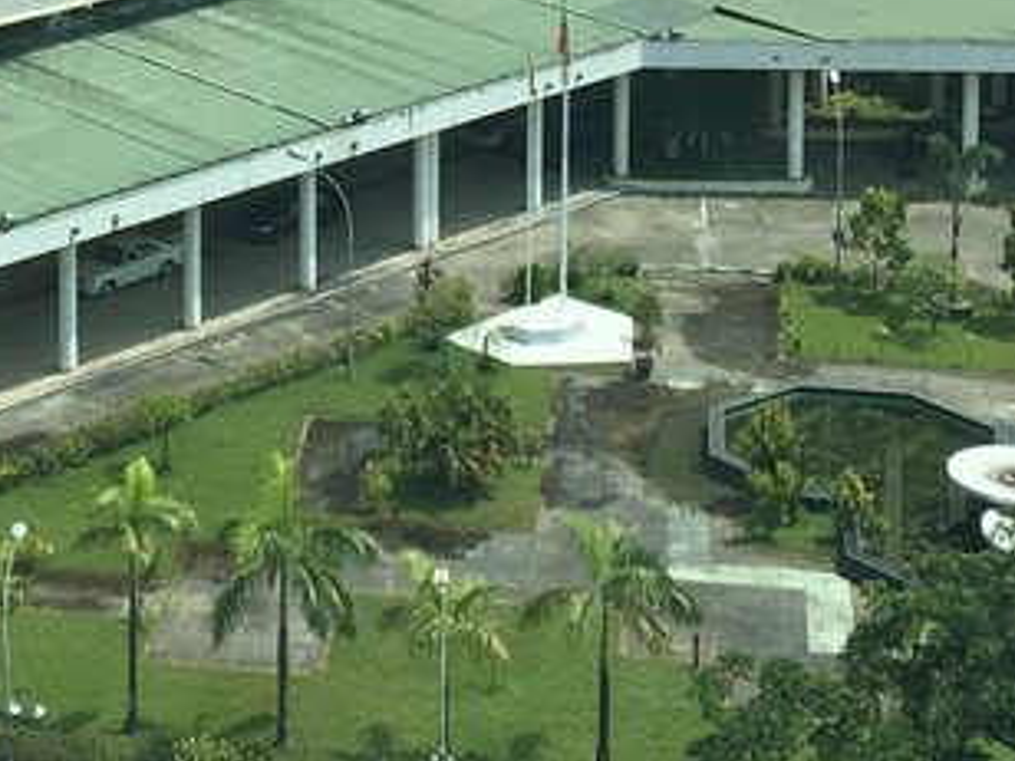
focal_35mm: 113
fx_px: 3313
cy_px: -362
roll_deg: -0.8
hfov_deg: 17.2
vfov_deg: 12.5
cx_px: 145
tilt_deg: -7.1
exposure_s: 1/1425
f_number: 2.2
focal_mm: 4.15
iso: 25
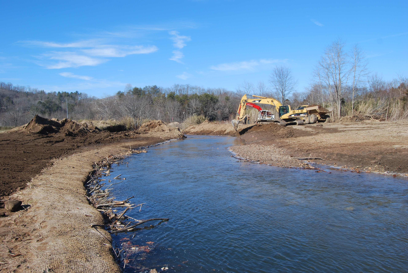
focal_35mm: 27
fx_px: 306
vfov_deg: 48.0
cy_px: 136
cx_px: 204
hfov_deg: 67.3
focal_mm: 18
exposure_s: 1/200
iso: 100
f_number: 7.1
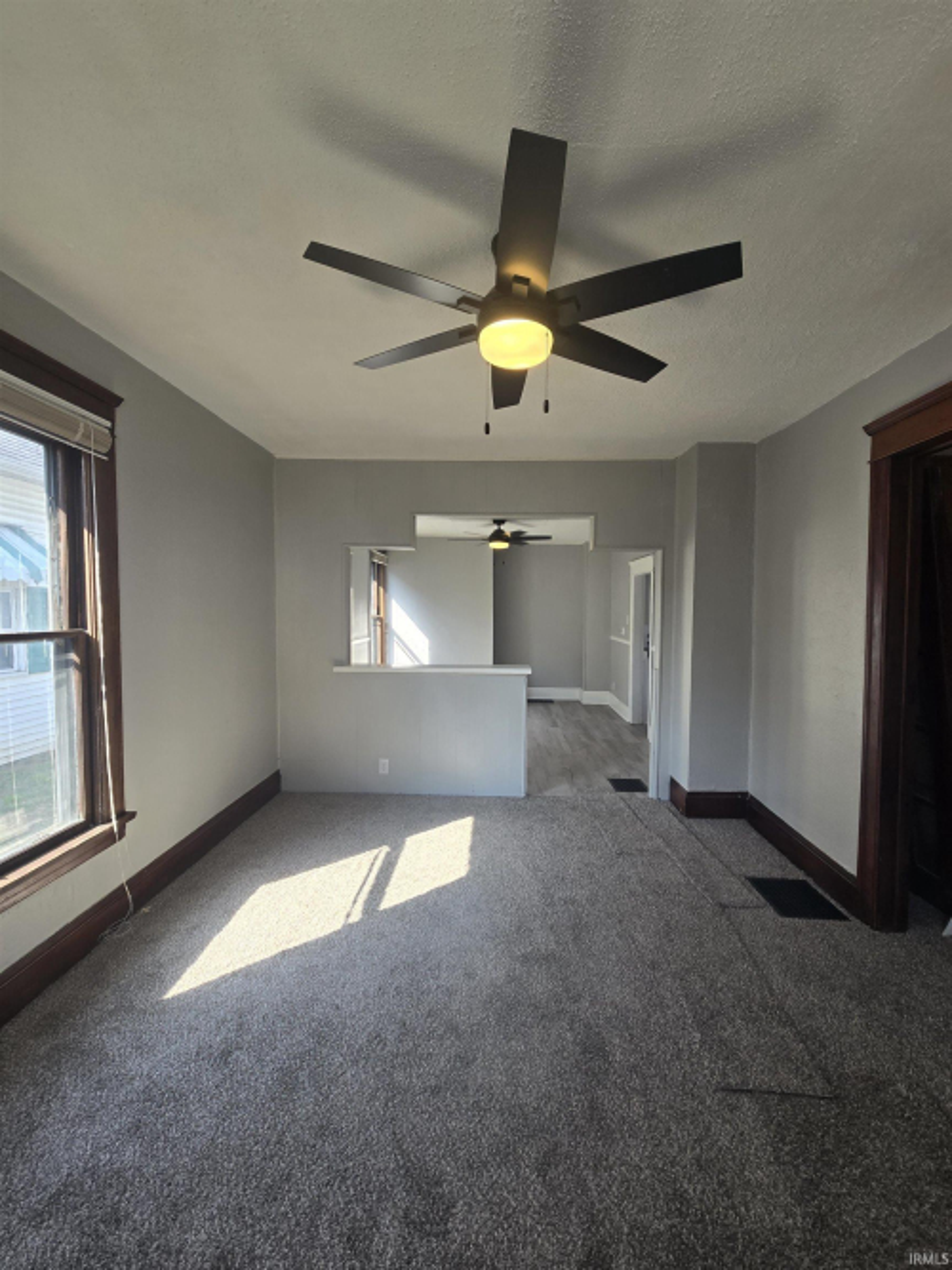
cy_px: 635
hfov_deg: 89.9
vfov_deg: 106.2
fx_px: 477
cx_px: 476
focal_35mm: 13
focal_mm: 2.2
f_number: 2.2
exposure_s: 1/120
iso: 50
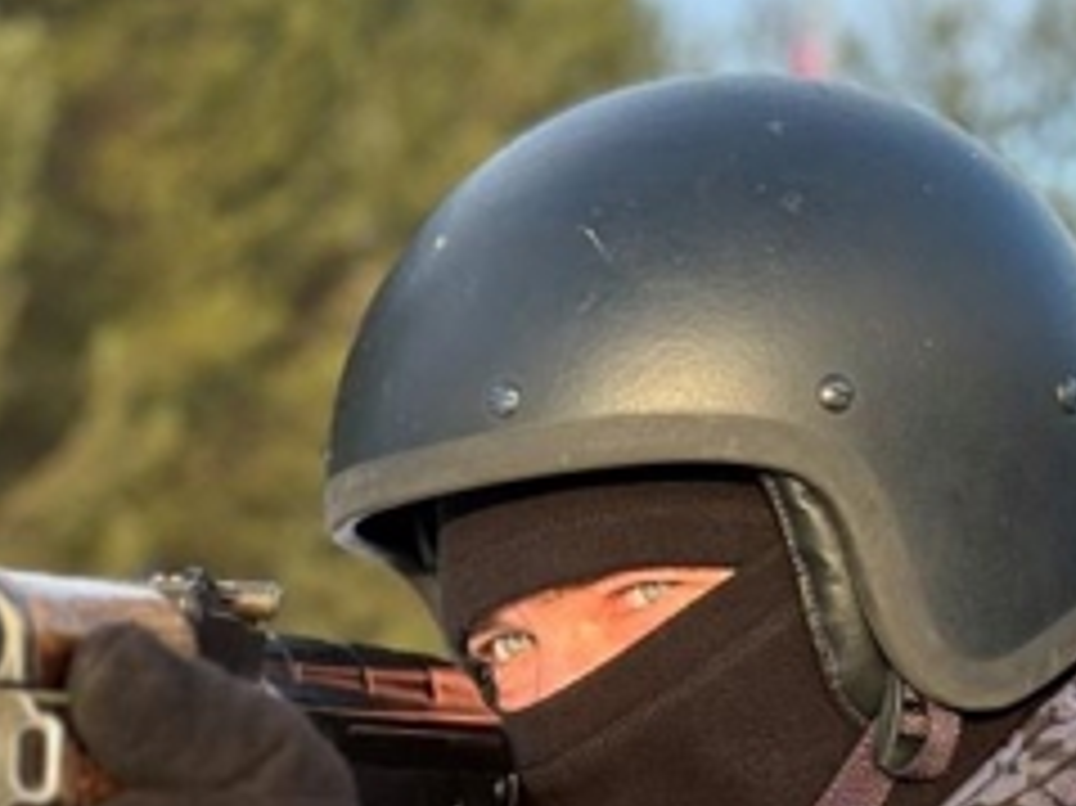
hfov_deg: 14.7
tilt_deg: +0.0
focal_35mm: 134
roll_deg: -0.1
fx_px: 4163
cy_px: 716
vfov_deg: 11.0
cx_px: 506
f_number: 1.78
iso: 100
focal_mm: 6.76
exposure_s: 1/606
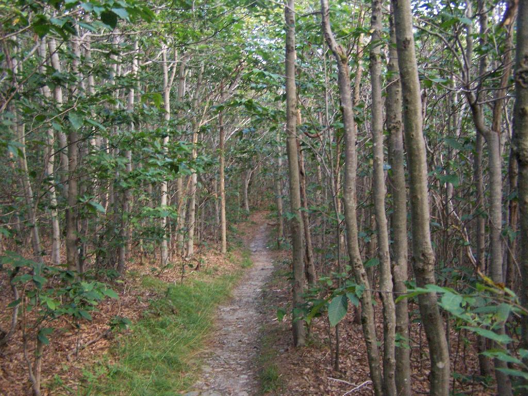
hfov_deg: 49.0
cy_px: 198
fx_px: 580
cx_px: 264
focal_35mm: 38
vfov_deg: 37.7
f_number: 2.8
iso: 400
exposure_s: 1/50
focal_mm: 6.3
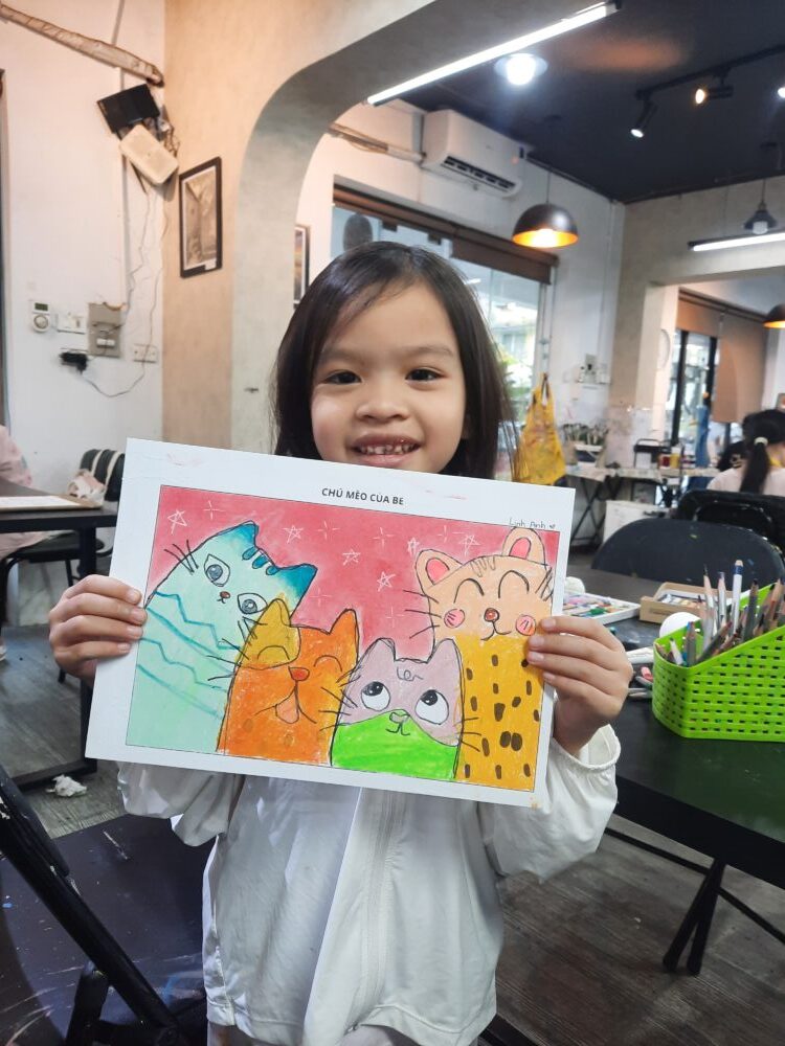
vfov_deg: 69.4
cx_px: 392
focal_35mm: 25
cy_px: 523
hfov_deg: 54.9
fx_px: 756
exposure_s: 1/50
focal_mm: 4.6
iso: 125
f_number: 2
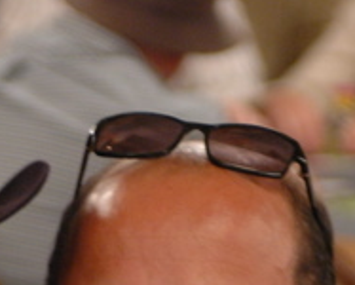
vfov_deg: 4.2
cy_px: 575
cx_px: 21
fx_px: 3860
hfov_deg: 5.3
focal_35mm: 367
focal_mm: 70
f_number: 3.2
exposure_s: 1/50
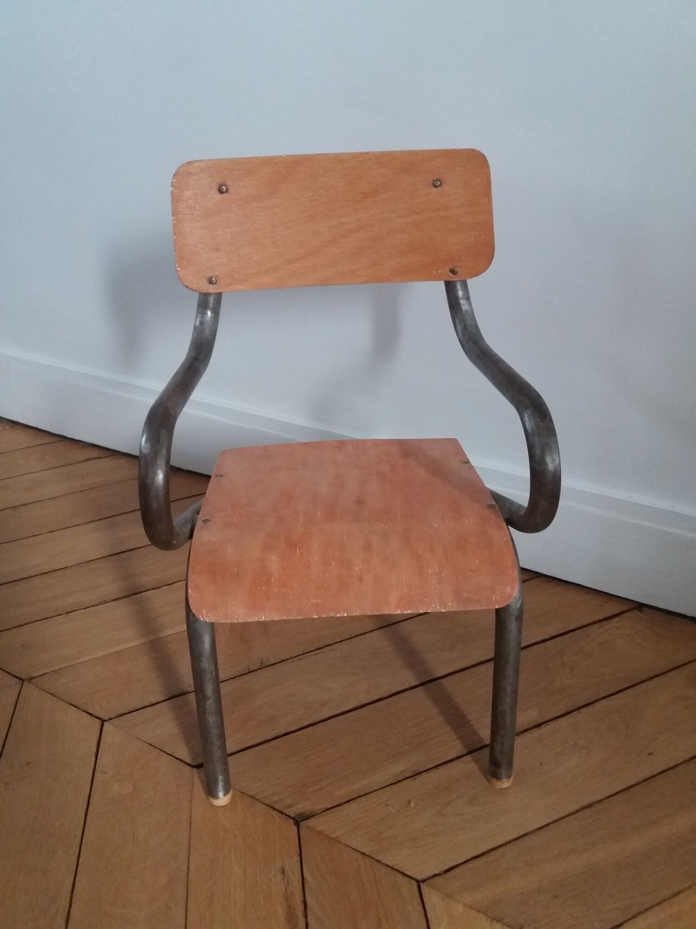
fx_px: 751
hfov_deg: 49.7
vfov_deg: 63.4
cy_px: 464
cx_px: 348
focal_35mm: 28
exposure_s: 1/17
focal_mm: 3.7
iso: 320
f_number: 1.9
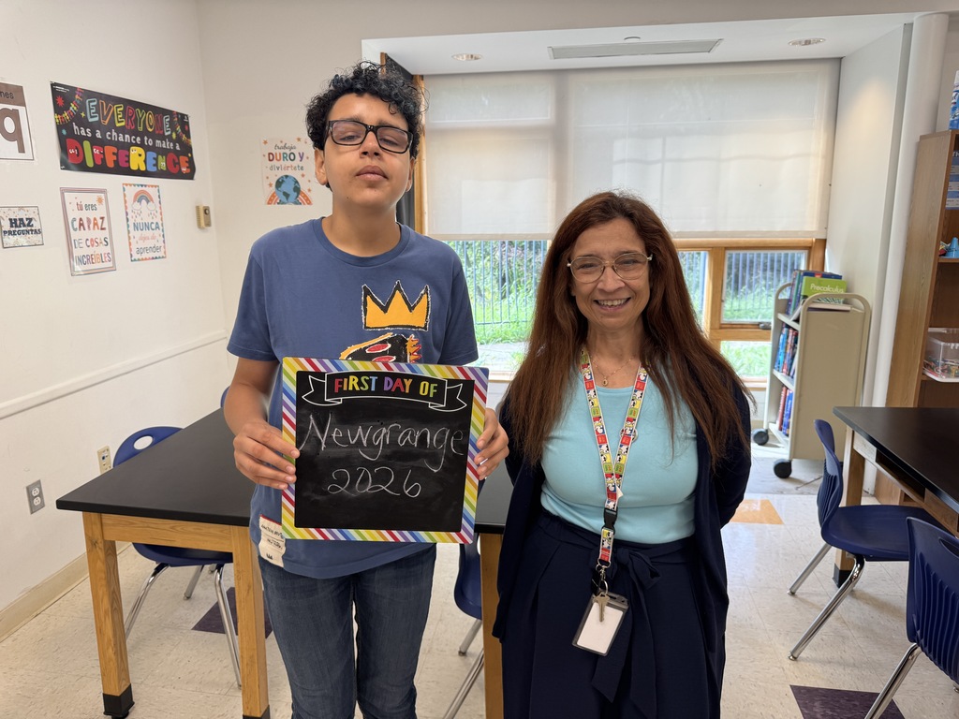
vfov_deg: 56.8
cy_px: 360
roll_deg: +0.6
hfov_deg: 71.6
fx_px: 665
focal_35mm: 24
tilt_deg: -11.2
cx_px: 480
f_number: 1.78
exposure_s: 1/120
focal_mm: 6.76
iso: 64
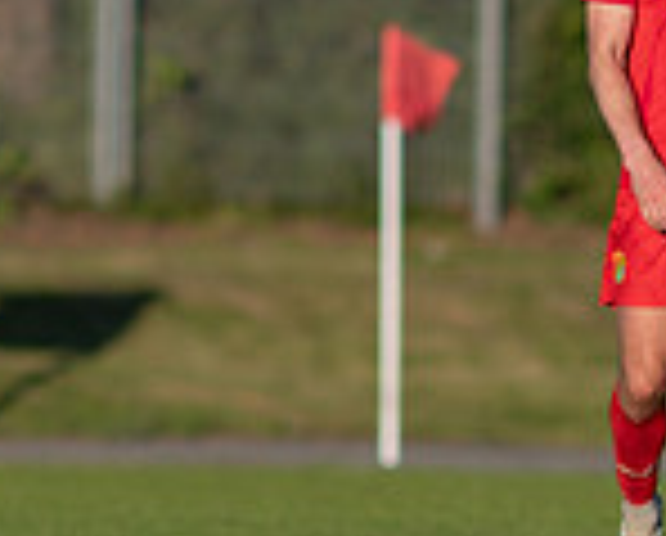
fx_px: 33220
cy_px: 146
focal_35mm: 1682
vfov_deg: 0.9
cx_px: 842
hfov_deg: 1.1
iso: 125
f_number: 3.2
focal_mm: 300
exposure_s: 1/1600
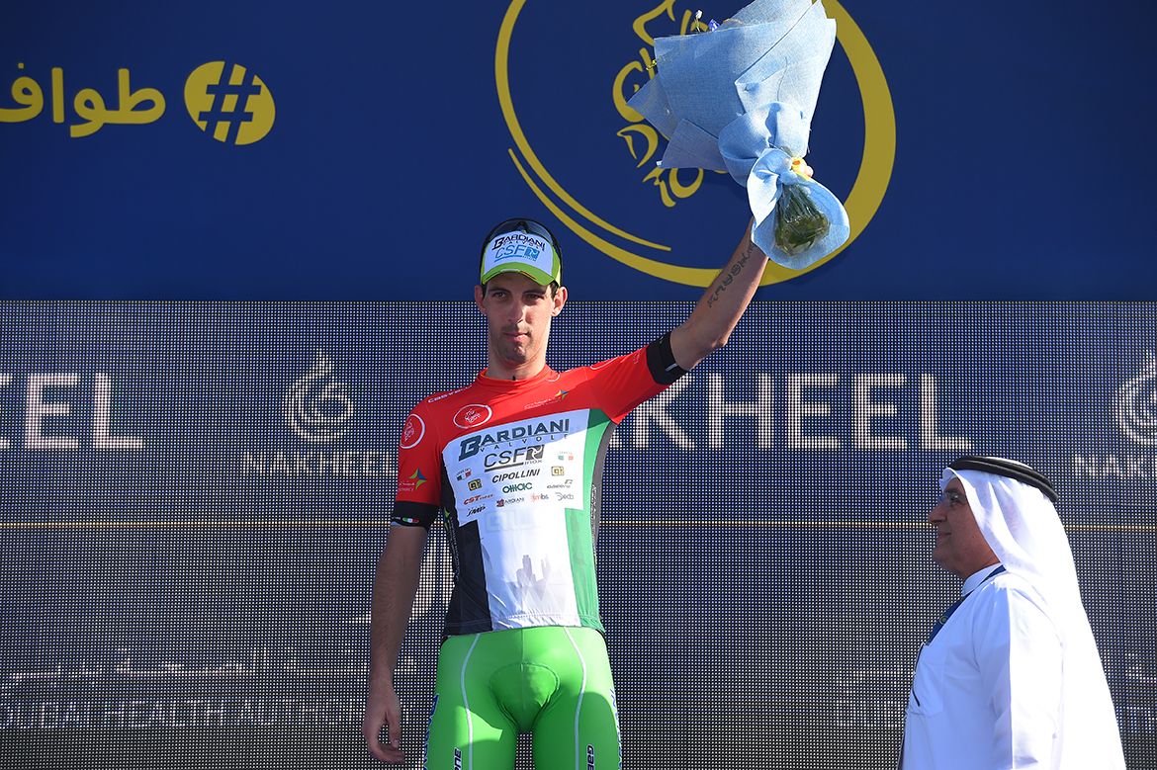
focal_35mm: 200
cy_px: 385
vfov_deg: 6.9
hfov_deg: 10.3
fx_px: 6425
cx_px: 578
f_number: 6.3
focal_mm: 200
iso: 320
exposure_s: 1/640
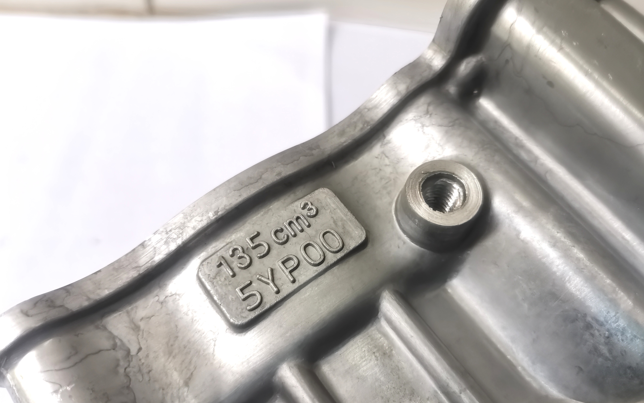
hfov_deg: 66.5
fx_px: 491
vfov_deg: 44.5
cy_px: 219
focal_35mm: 28
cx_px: 319
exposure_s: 1/100
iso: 200
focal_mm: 4.75
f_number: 1.8
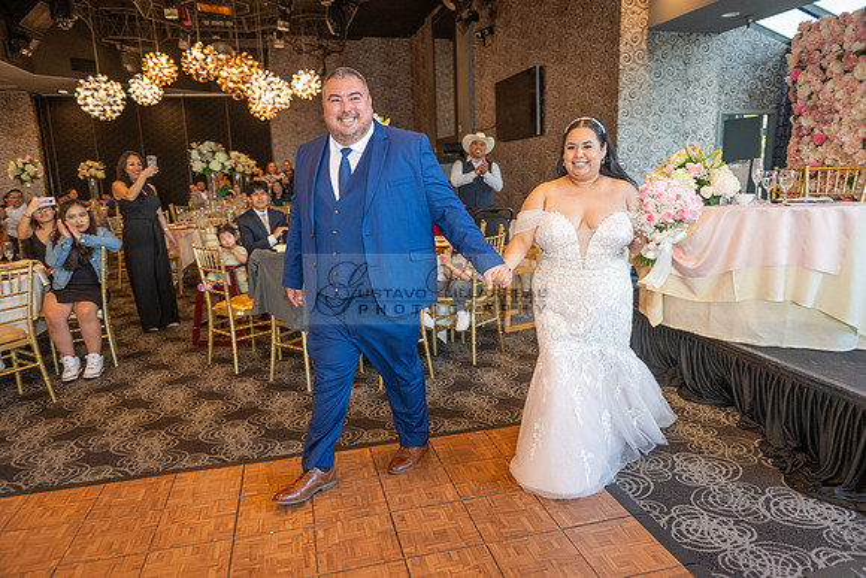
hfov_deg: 73.7
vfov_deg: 53.2
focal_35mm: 24
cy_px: 289
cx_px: 433
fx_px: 577
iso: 1000
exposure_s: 1/200
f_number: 2.8
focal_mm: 24
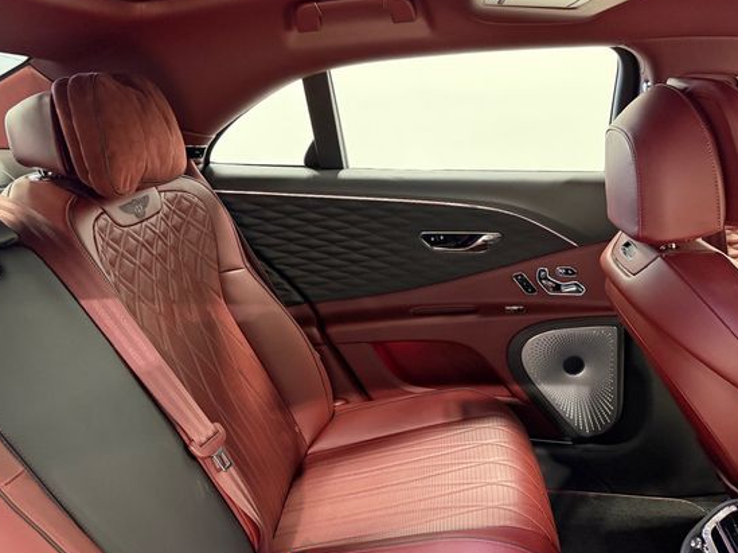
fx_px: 597
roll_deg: +1.9
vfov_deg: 49.7
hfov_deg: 63.4
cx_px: 390
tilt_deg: -17.2
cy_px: 283
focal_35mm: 28
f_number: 1.78
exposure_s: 1/40
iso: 800
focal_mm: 6.76
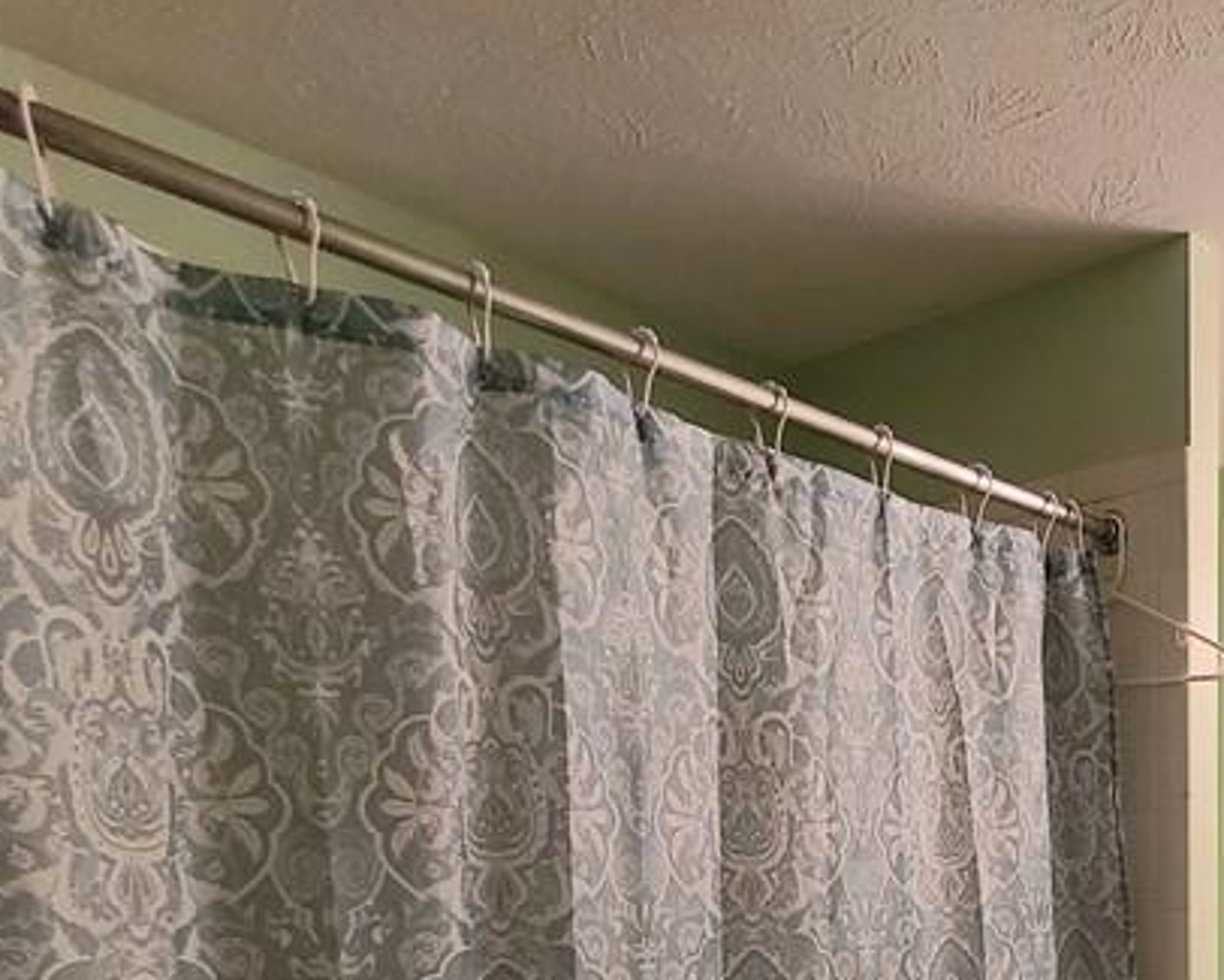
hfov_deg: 47.6
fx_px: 1160
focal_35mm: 32
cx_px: 1185
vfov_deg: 39.8
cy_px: 1001
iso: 320
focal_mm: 2.2
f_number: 2.2
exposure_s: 1/39.1
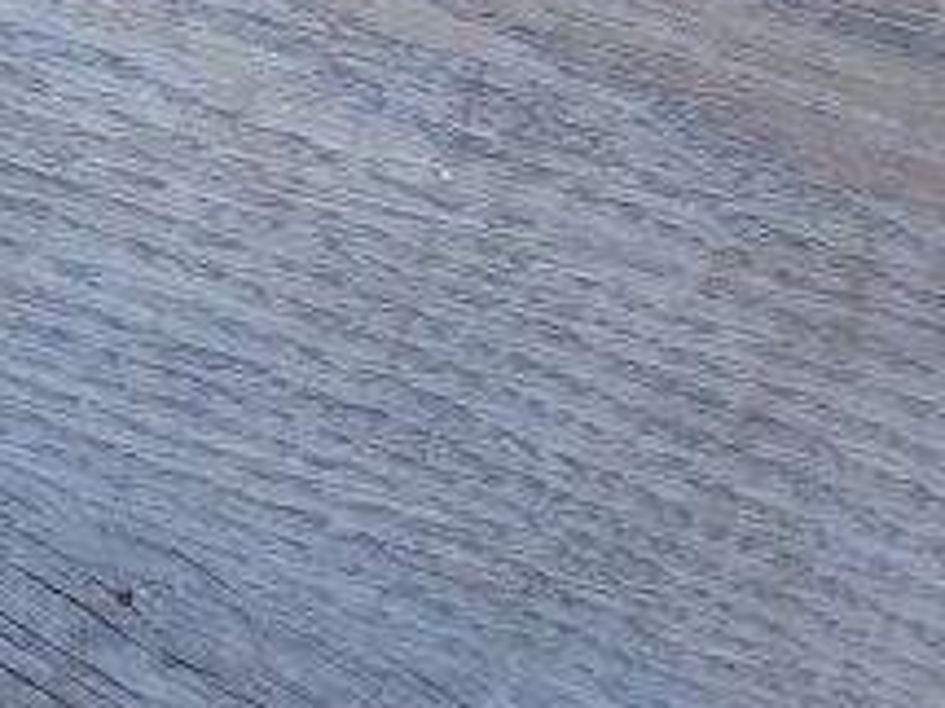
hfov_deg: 17.9
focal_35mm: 110
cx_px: 426
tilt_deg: -59.4
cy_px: -1016
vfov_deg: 11.2
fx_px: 3001
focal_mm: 4.15
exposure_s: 1/33
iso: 40
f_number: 2.2
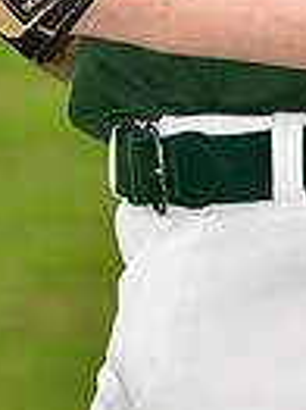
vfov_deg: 2.4
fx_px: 9787
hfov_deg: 1.8
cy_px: -238
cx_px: 230
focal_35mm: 829
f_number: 5
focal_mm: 130
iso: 400
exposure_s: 1/800
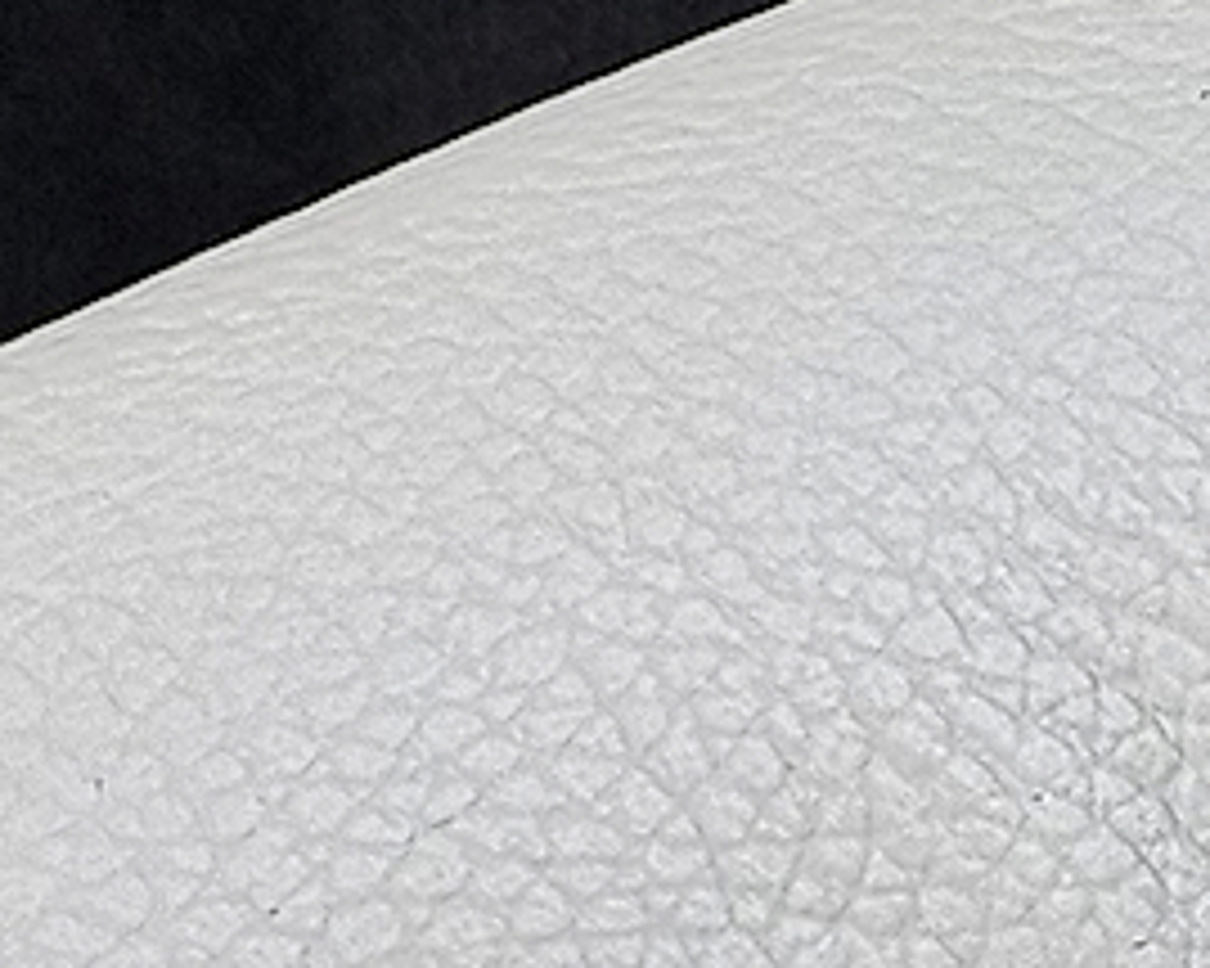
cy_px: -1715
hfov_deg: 6.5
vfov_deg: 5.3
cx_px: 3243
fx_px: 9988
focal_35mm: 279
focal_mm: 6.76
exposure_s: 1/496
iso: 64
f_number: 1.78
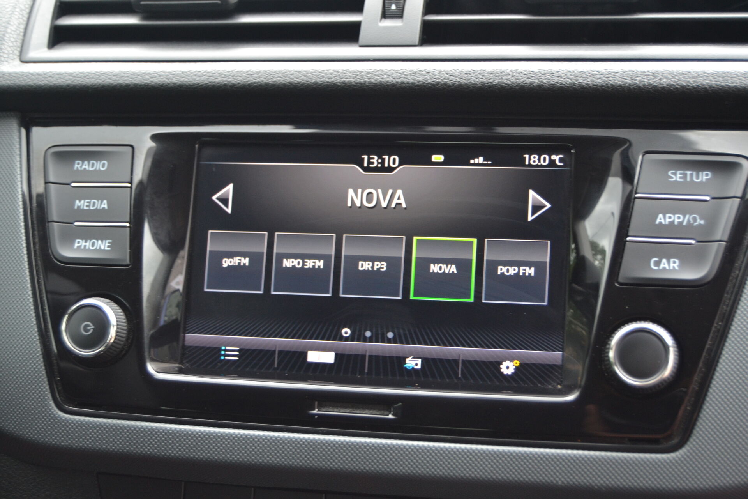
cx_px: 374
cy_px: 250
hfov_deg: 35.1
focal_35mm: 57
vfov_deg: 23.8
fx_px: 1184
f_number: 4.8
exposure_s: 1/60
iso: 560
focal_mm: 38
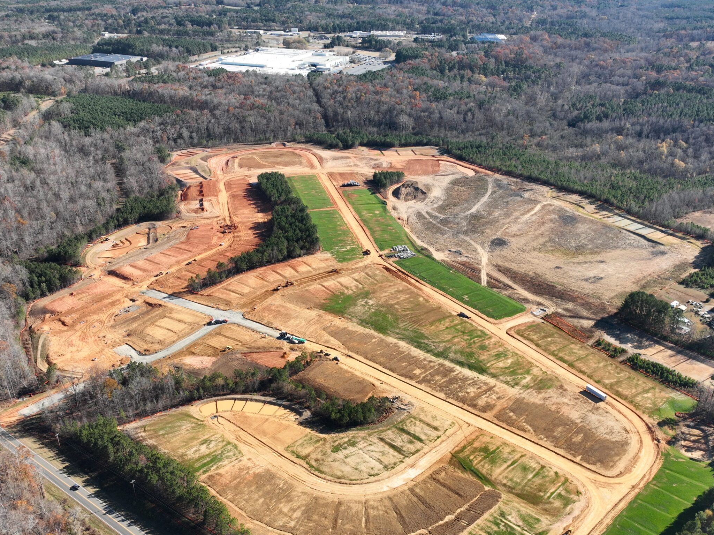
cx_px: 399
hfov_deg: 59.8
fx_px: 618
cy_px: 325
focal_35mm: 30
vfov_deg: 46.5
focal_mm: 12.29
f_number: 2.8
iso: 140
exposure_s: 1/1250
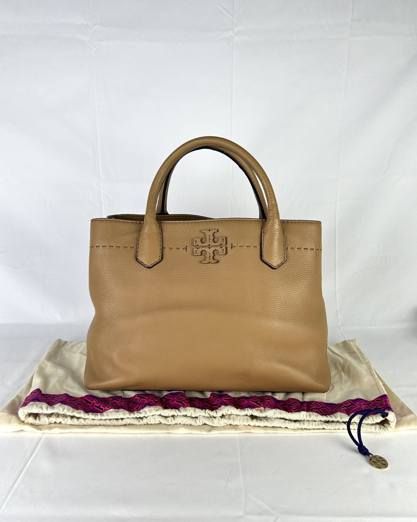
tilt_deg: -14.3
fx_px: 432
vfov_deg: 62.2
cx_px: 206
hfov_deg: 51.5
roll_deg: -1.0
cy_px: 274
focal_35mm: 28
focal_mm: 5.7
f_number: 1.5
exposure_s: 1/119
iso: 32
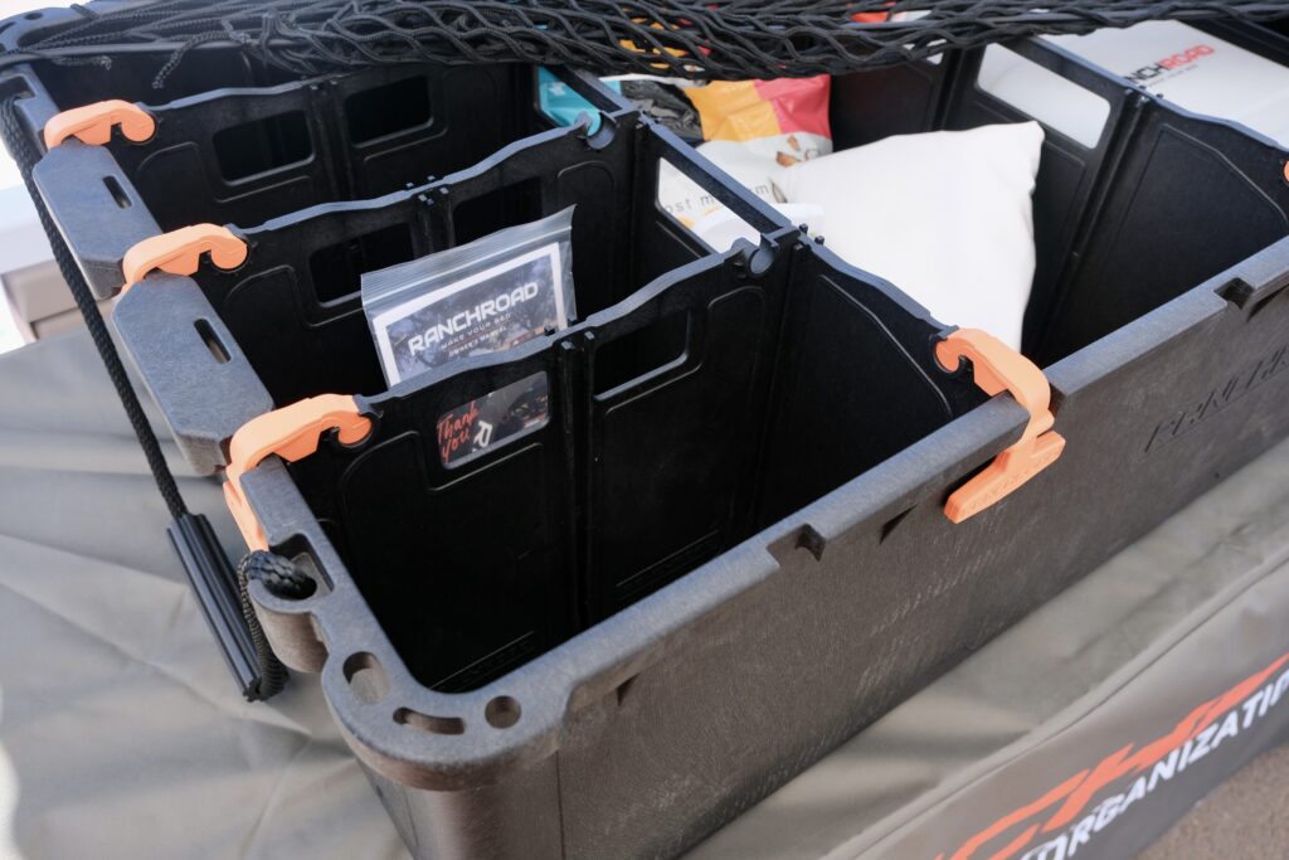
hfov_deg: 63.7
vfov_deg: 45.0
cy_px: 430
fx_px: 1038
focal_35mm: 29
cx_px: 644
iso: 320
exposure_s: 1/160
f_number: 5
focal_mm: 19.2
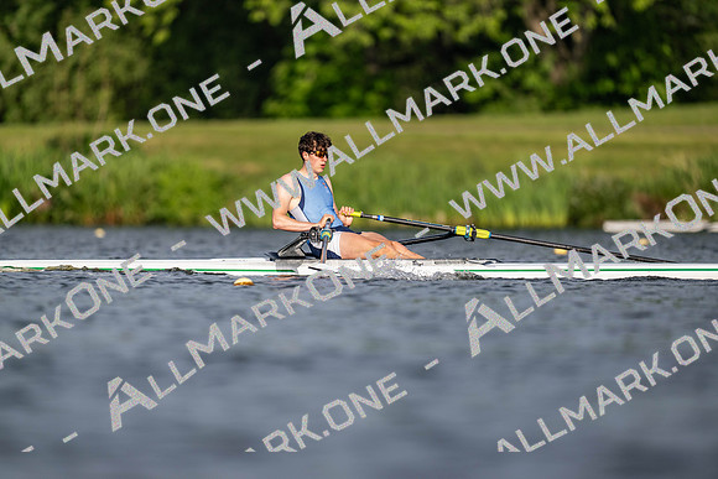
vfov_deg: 2.3
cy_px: 240
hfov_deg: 3.4
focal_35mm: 600
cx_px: 359
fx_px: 11969
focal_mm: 600
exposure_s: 1/2500
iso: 220
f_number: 4
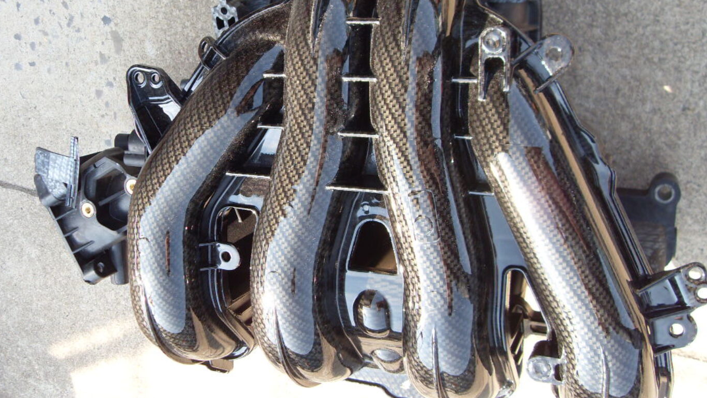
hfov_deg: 51.6
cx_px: 358
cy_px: 156
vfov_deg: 30.3
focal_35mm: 39
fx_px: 731
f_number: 2.8
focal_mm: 6.3
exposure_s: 1/180
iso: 80
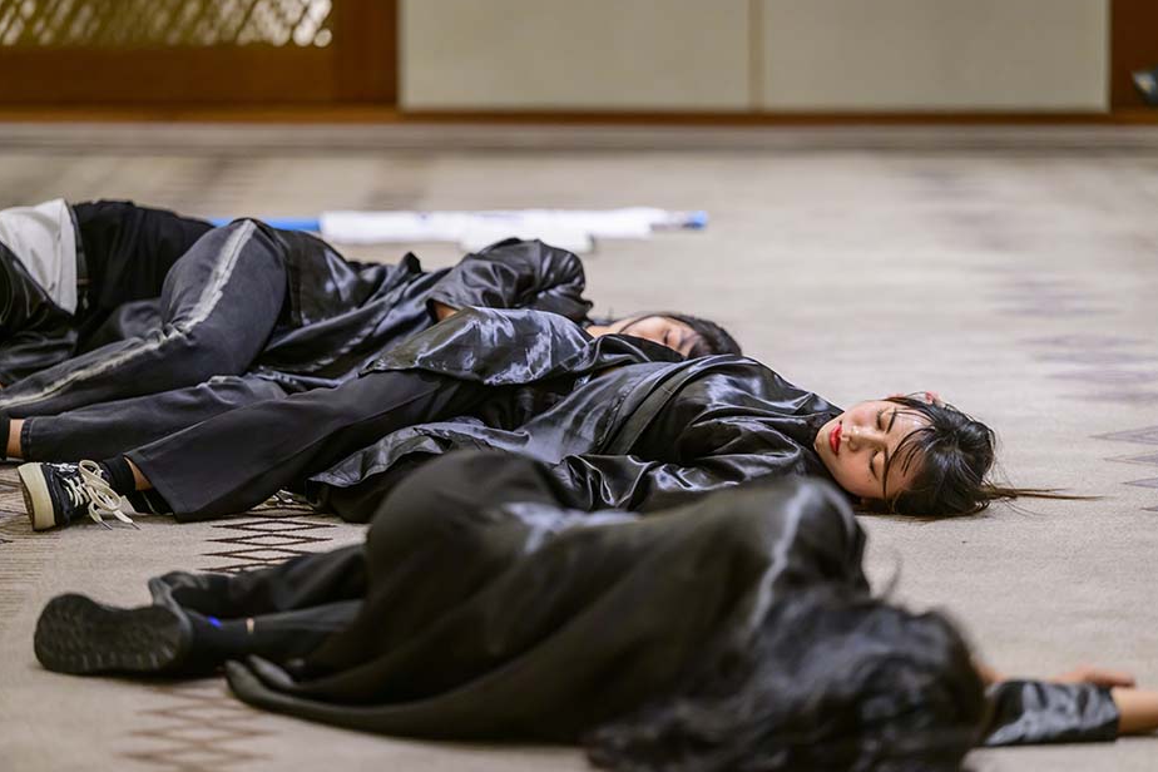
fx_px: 5178
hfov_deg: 12.8
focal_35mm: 161
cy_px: 391
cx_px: 594
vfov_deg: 8.5
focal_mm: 155
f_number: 2.8
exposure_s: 1/200
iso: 2200
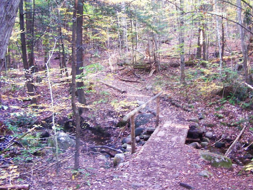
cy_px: 87
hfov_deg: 41.9
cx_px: 149
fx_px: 329
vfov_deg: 32.2
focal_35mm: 45
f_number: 2.8
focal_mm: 6.3
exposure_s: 1/8
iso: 140
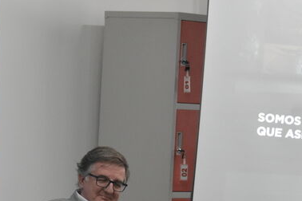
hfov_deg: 7.9
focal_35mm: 259
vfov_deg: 5.3
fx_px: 2173
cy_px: 208
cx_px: 93
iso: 3200
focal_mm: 70
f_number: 5.6
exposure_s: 1/100
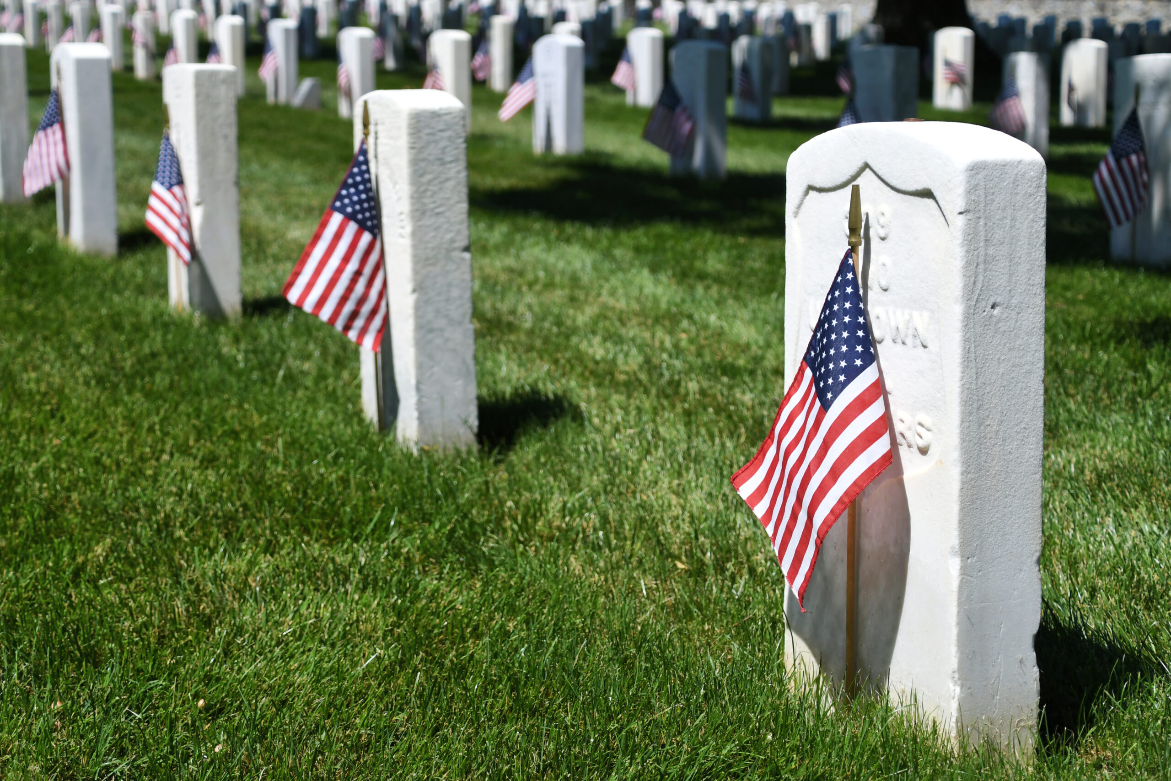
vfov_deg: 23.8
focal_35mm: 57
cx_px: 586
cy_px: 390
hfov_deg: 35.1
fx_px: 1854
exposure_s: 1/2500
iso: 200
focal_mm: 38
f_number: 4.2
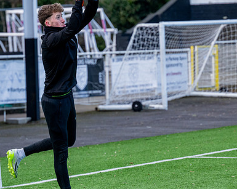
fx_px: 1905
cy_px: 92
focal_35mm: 272
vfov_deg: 5.7
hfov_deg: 7.1
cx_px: 92
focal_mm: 165
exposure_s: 1/1250
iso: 1000
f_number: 4
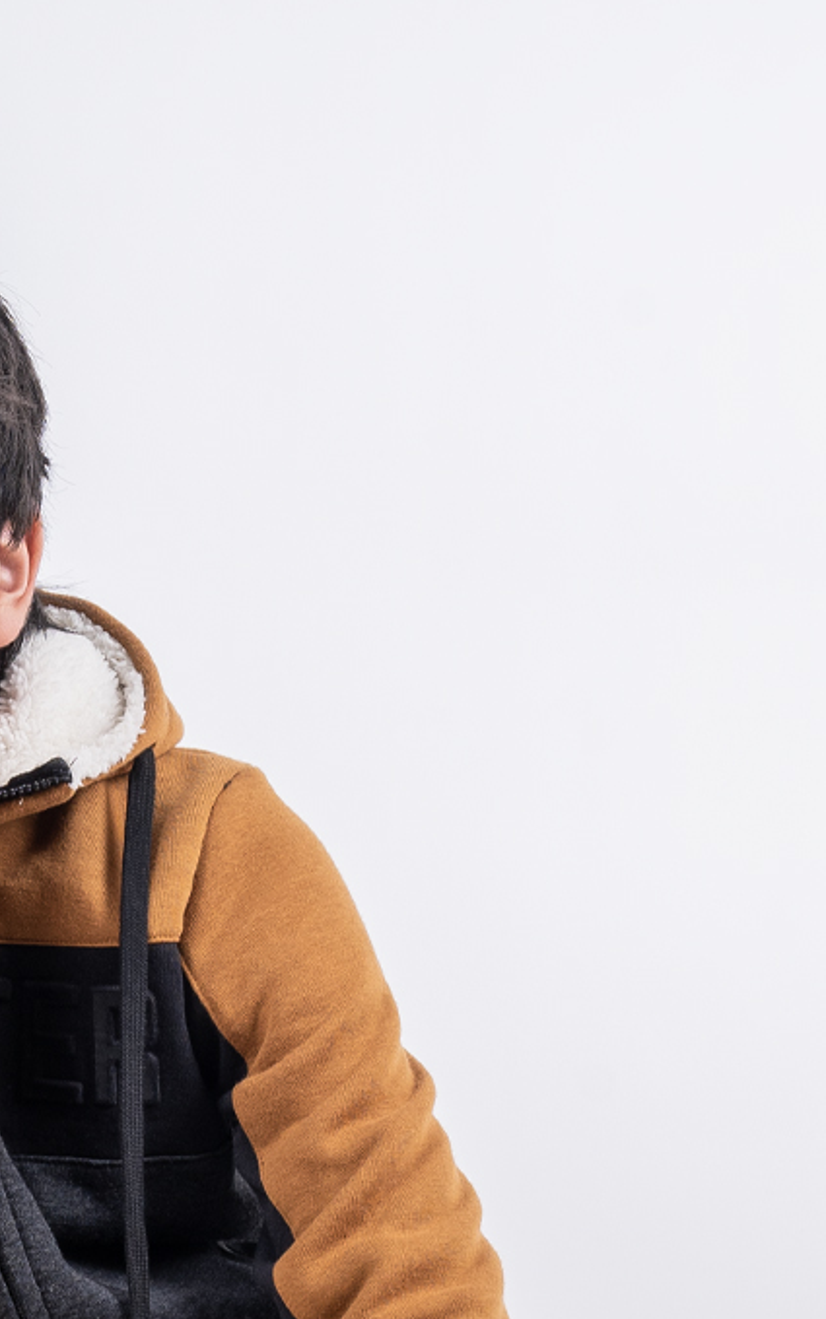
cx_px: 87
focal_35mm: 81
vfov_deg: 24.7
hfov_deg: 15.9
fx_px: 2914
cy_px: 1212
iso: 160
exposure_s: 1/125
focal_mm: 24
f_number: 11
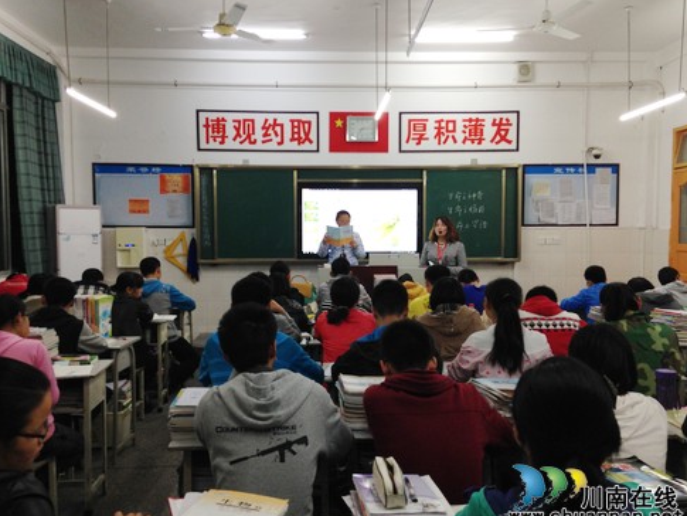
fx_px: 675
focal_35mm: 34
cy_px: 263
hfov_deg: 53.9
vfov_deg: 41.8
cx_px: 341
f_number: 2.4
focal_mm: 4.12
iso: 80
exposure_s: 1/20
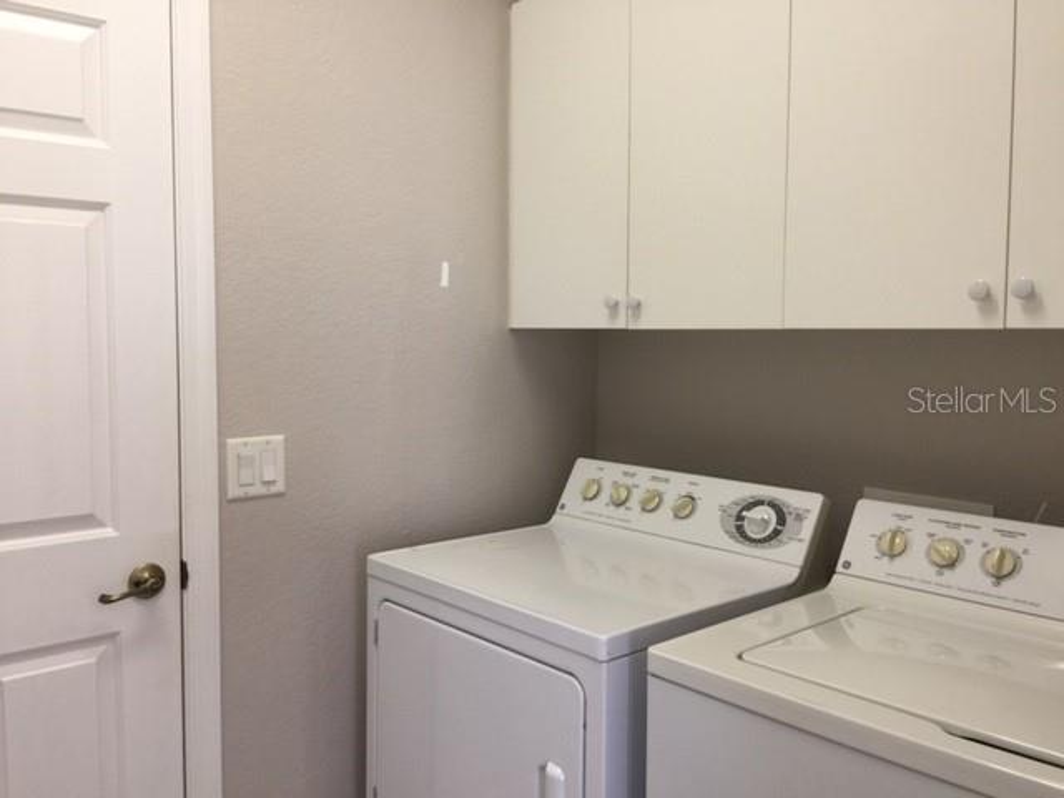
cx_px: 532
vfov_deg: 48.2
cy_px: 399
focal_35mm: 29
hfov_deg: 61.7
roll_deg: -1.1
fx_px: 891
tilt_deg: -2.7
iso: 40
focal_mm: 4.15
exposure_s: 1/30
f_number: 2.2
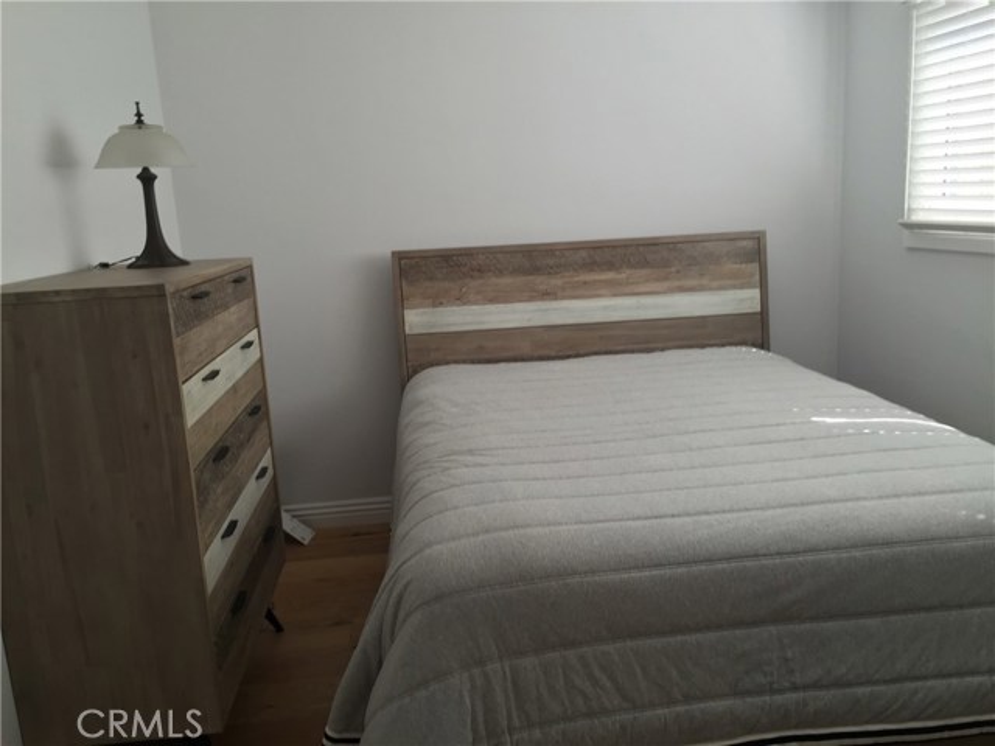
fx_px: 834
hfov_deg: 61.7
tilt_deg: -11.7
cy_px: 373
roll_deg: +1.3
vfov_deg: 48.2
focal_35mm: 29
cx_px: 498
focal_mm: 4.15
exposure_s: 1/60
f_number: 2.2
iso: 32
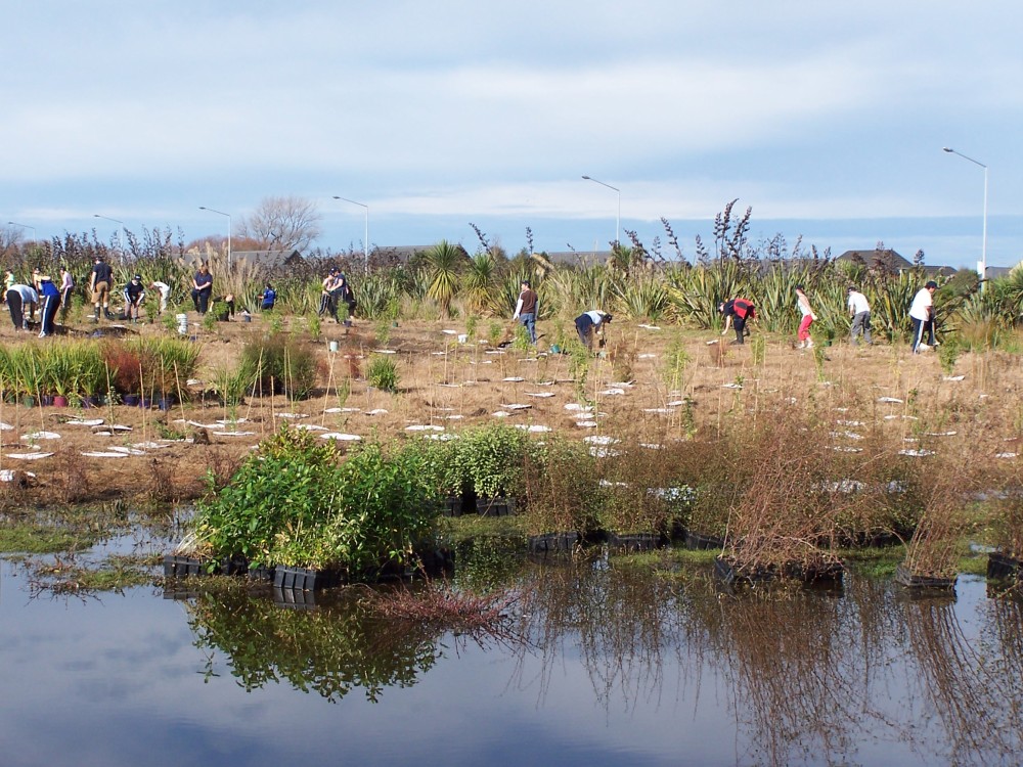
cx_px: 512
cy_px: 384
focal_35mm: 75
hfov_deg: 26.0
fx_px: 2216
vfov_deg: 19.6
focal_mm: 12.4
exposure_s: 1/500
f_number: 4.5
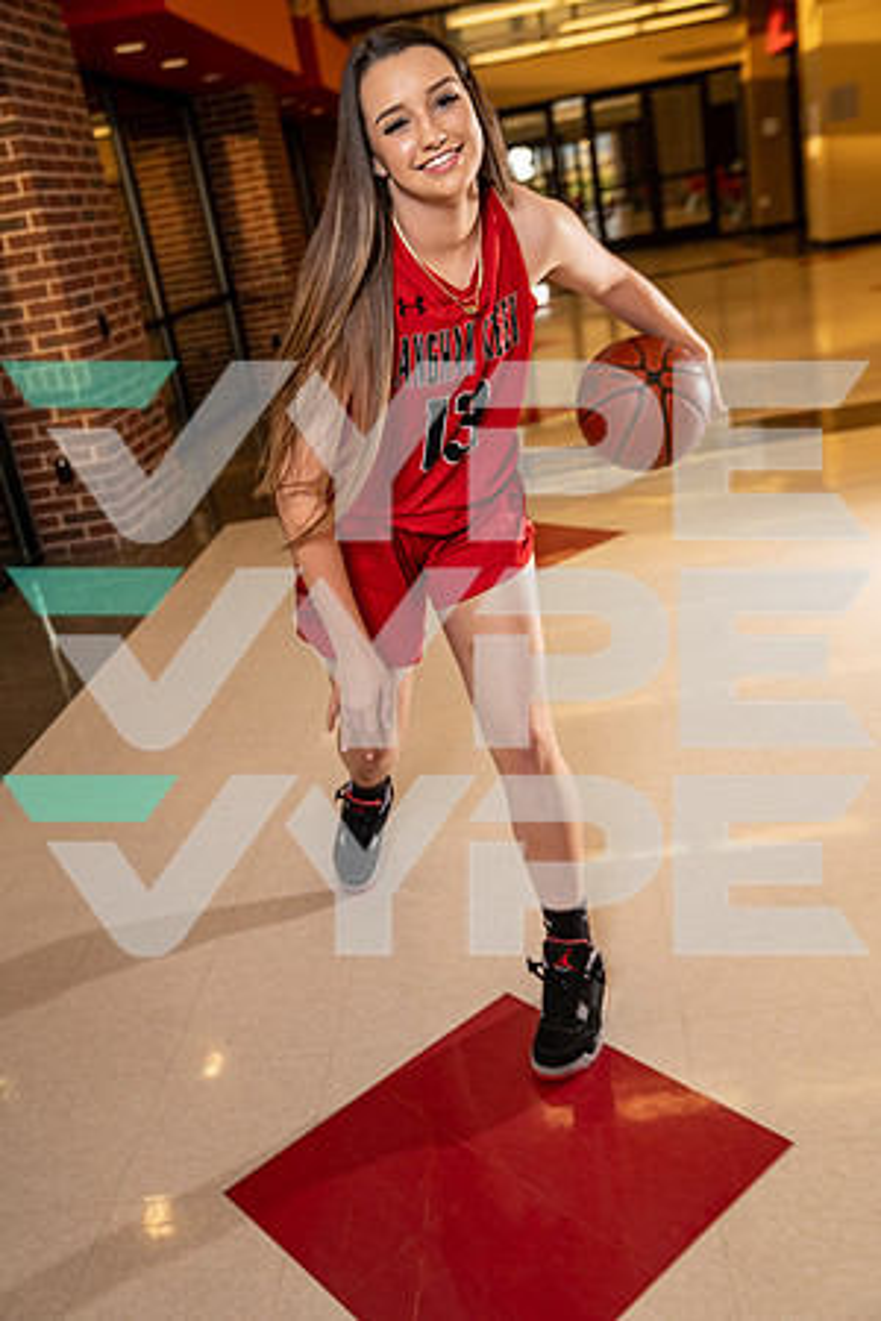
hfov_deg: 40.0
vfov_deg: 57.2
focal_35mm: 33
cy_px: 660
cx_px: 440
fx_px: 1211
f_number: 3.2
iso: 320
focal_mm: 33
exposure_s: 1/250
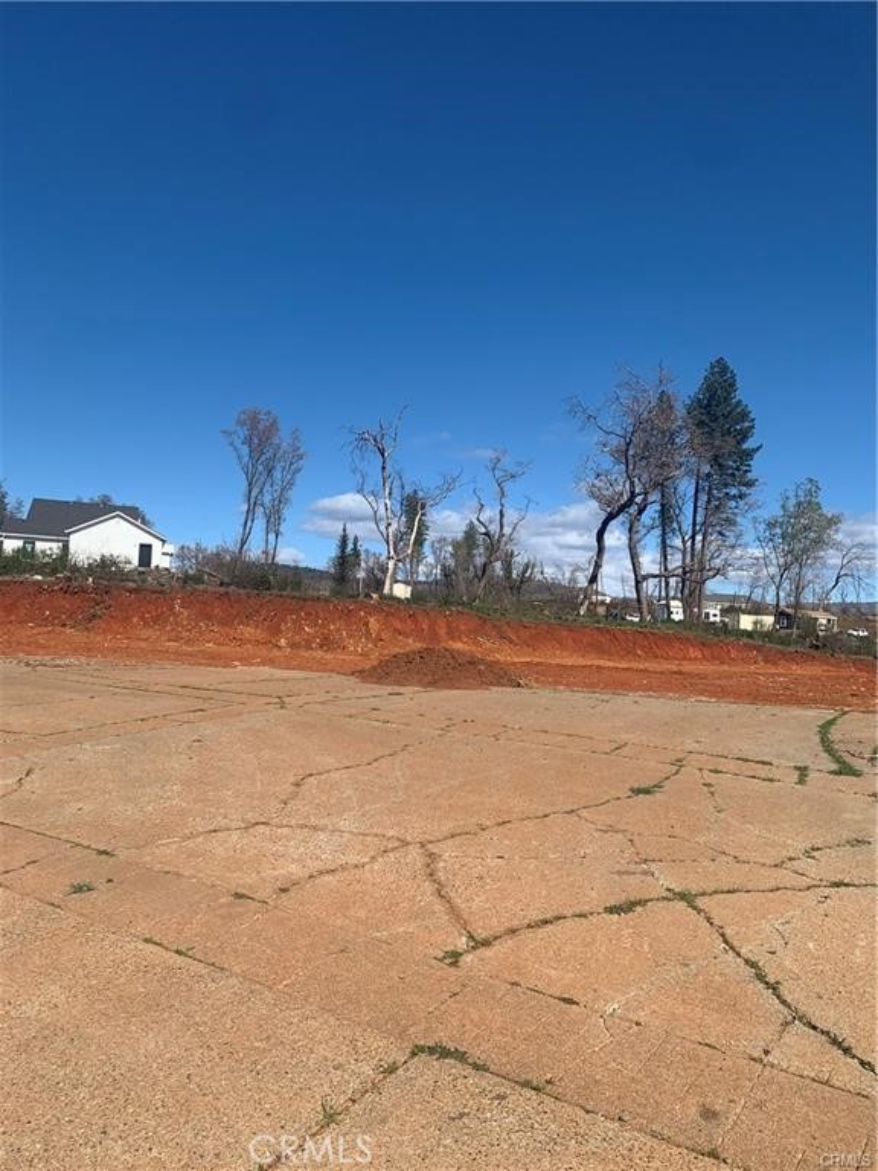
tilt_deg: +6.5
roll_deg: -2.6
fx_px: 879
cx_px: 439
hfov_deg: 53.1
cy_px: 586
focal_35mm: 26
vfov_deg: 67.3
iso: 25
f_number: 1.8
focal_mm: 4.25
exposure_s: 1/3185
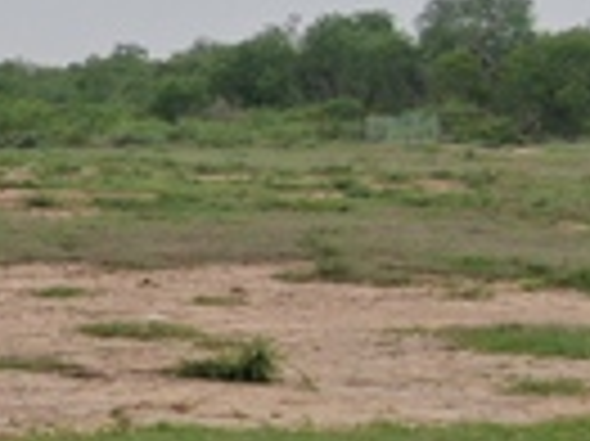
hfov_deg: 11.1
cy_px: 306
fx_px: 2742
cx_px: -608
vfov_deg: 9.2
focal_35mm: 161
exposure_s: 1/400
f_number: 3.2
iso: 110
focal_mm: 5.57
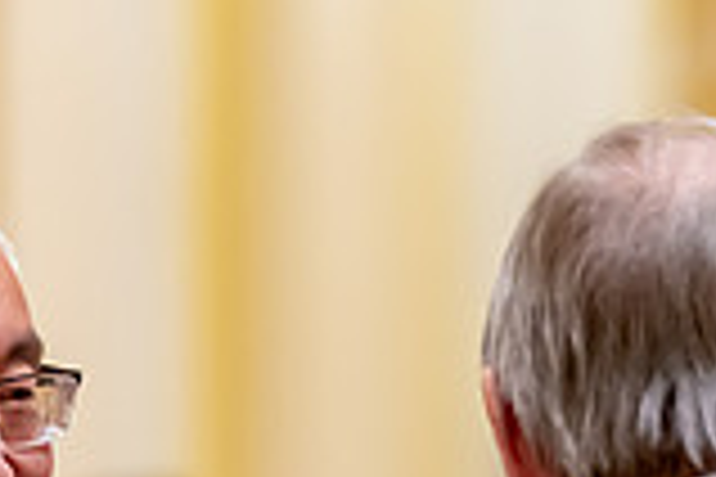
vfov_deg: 2.4
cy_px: 650
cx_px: 212
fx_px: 11276
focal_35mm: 567
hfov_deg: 3.6
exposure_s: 1/100
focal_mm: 155
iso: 6400
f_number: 2.8
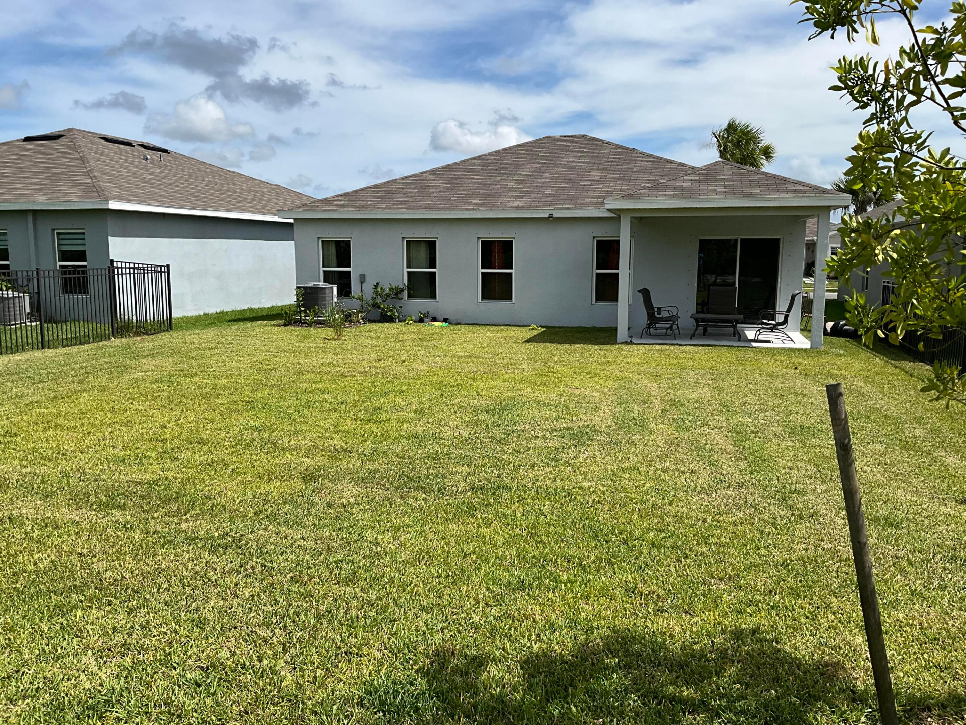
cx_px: 483
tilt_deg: -9.6
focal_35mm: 29
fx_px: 809
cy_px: 362
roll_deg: +0.4
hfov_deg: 61.7
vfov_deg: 48.2
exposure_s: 1/2801
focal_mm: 3
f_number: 1.8
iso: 25
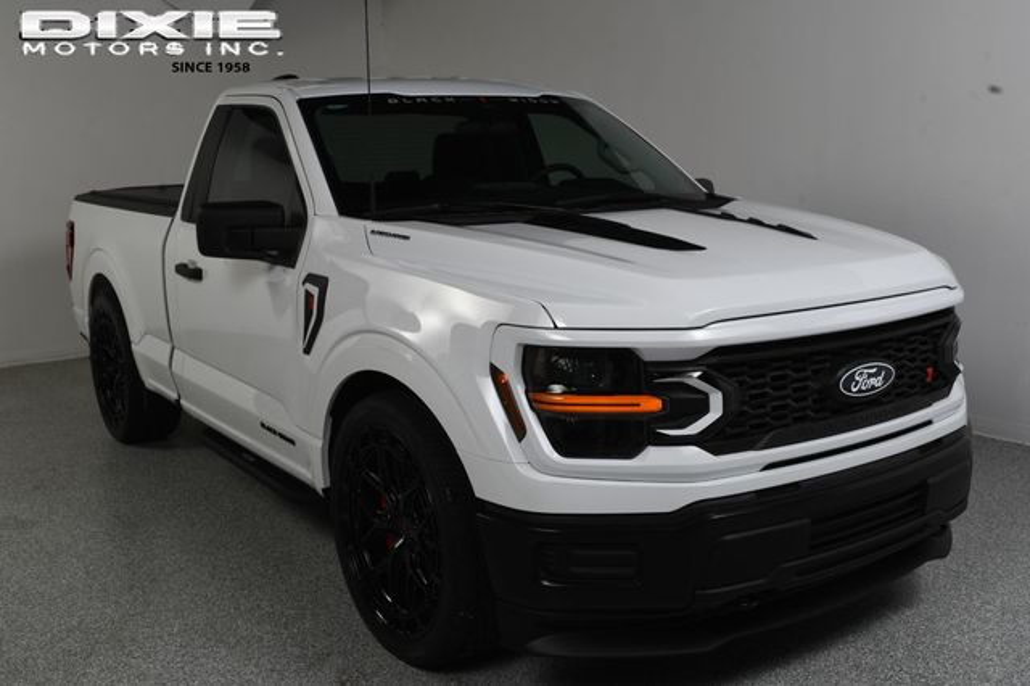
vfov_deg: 36.8
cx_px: 515
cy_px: 343
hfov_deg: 53.2
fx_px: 1029
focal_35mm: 36
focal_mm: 24
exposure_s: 1/160
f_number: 13
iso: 100
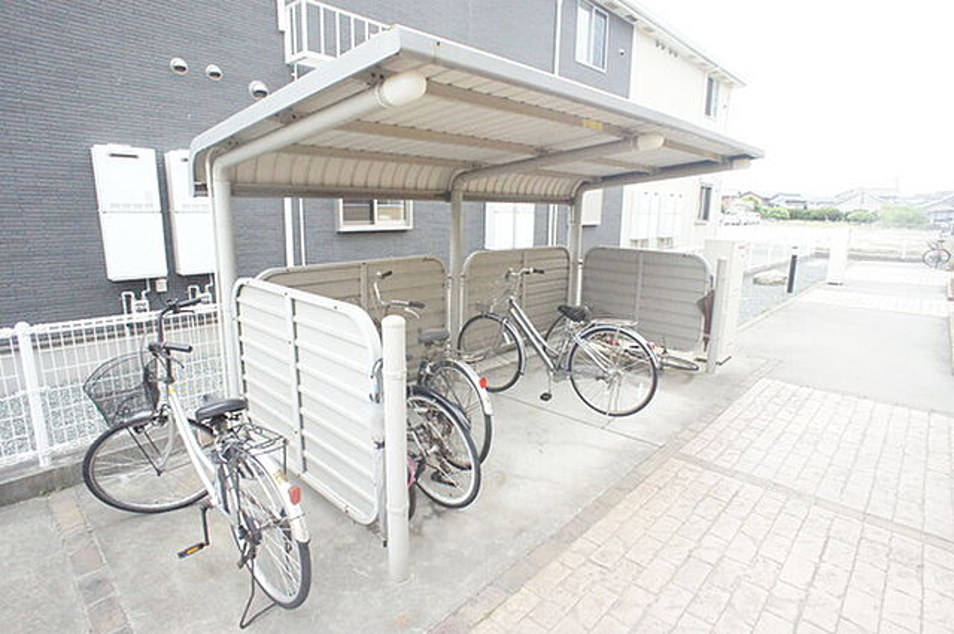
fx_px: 635
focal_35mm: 24
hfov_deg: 73.8
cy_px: 317
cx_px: 477
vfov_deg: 53.0
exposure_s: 1/1000
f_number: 8
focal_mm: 16
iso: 6400
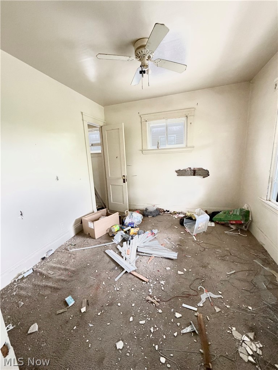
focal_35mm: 14
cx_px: 139
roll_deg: +2.1
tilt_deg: -10.8
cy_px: 185
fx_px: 150
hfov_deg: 85.7
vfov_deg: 102.1
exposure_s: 1/80
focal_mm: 2.22
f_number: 2.2
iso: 320
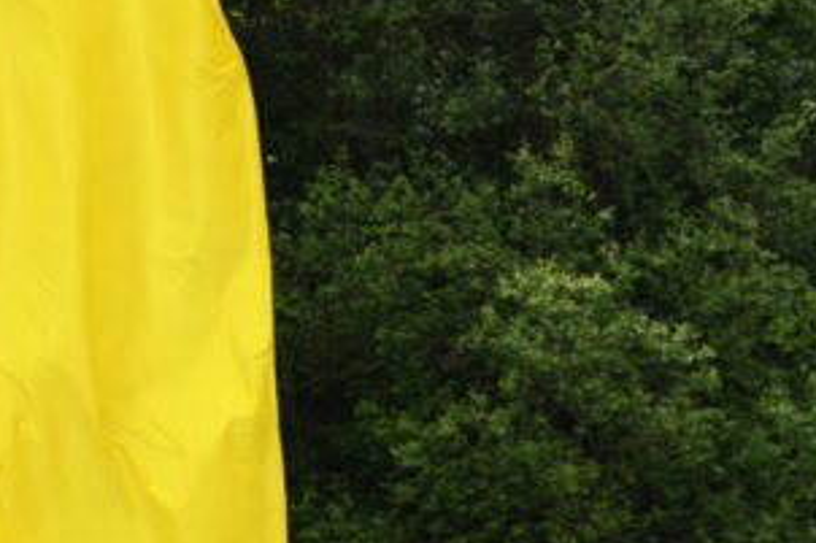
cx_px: 362
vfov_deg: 4.6
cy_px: -97
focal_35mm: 295
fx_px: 6683
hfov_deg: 7.0
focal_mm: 116
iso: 80
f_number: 9
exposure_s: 1/160
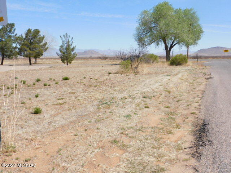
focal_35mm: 40
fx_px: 267
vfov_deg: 36.0
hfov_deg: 46.8
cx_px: 116
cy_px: 86
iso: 125
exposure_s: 1/1000
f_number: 3.8
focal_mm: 7.2
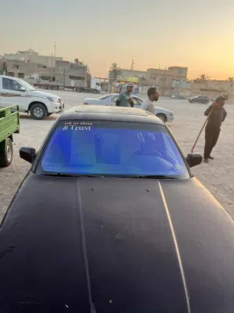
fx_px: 234
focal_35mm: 26
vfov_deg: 67.3
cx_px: 117
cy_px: 156
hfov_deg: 53.1
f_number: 1.5
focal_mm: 5.7
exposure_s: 1/222
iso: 40
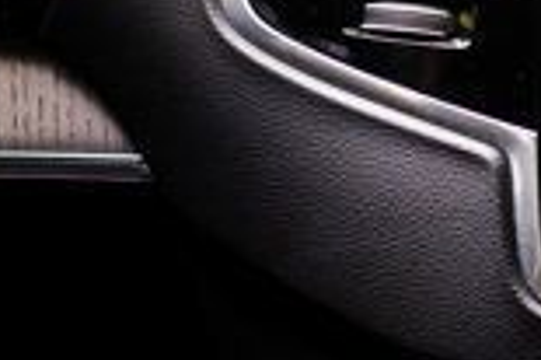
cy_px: -65
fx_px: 2852
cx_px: 904
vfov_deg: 7.2
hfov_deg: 10.3
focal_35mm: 190
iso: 1000
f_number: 2.8
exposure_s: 1/200
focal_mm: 46
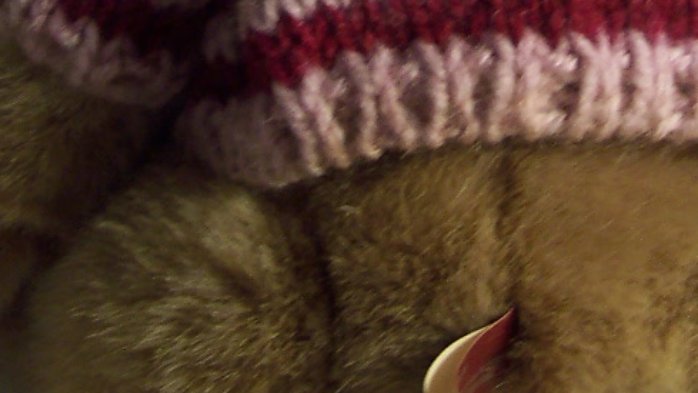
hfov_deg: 21.5
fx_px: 1832
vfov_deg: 11.6
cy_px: -223
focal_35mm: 99
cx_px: 448
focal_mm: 5.6
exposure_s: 1/90
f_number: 2.8
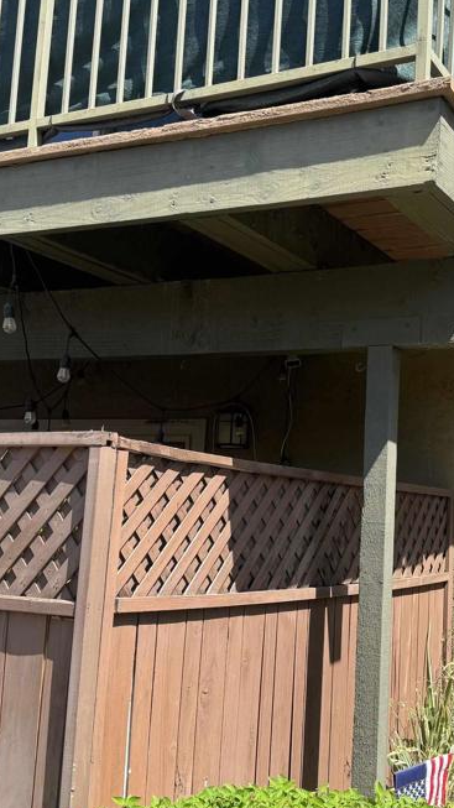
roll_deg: -1.3
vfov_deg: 49.4
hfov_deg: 28.8
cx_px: 309
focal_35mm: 41
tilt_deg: +7.8
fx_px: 878
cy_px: 410
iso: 80
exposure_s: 1/1488
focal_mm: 6.76
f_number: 1.78
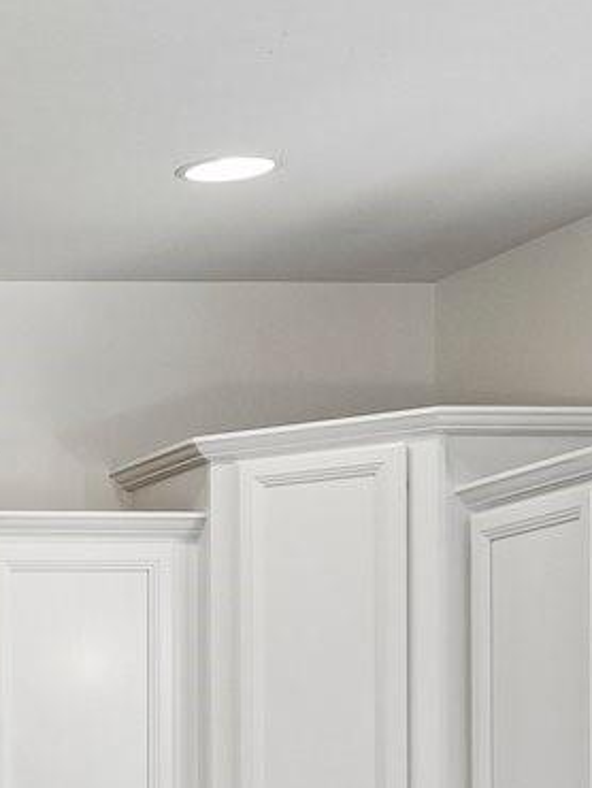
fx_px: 2665
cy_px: 904
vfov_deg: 16.2
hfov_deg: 10.4
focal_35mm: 117
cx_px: -971
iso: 320
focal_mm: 22
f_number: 8
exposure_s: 1/30
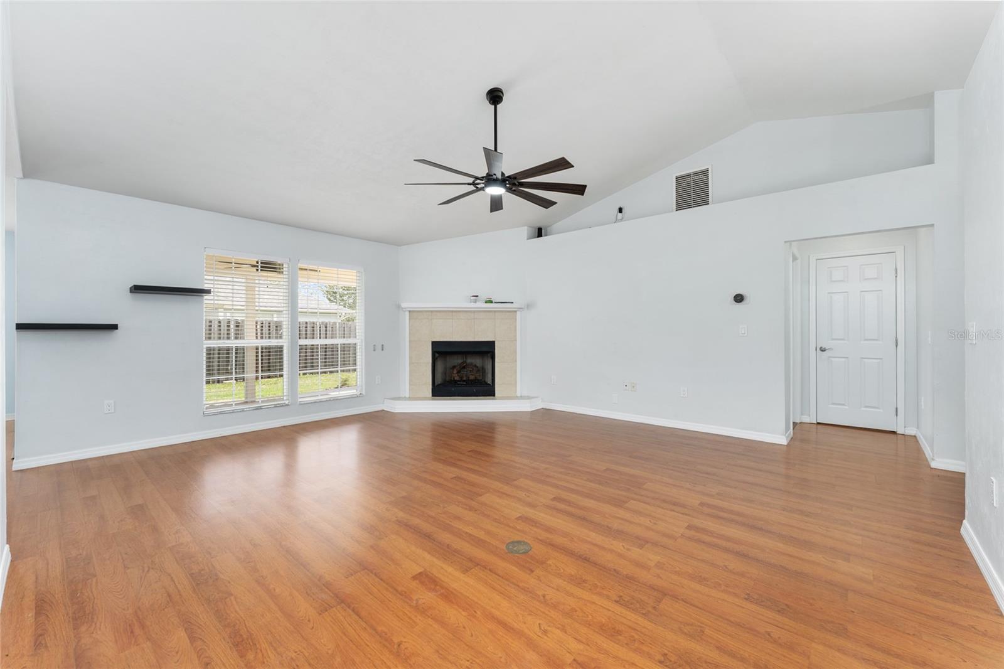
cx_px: 502
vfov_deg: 81.2
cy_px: 334
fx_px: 390
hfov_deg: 104.3
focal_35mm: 14
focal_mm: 14
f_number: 3.5
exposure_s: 1/6
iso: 100
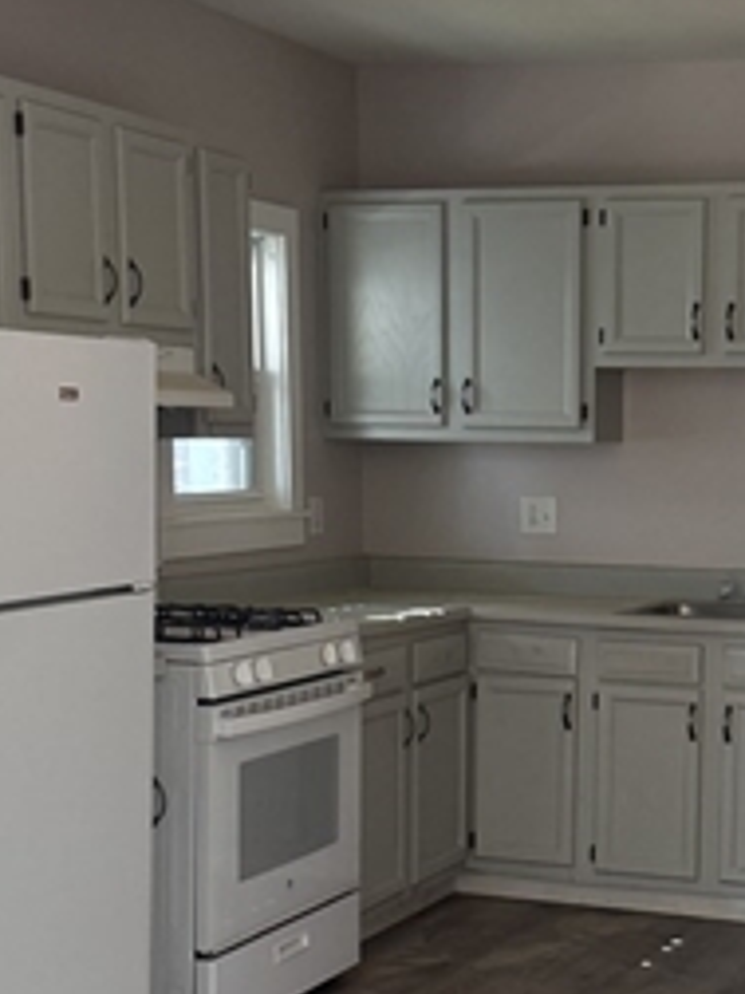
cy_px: 639
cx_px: 627
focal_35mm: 73
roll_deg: -0.5
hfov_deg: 19.9
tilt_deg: -5.5
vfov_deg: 26.6
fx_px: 2095
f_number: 1.78
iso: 160
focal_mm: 6.76
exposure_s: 1/121
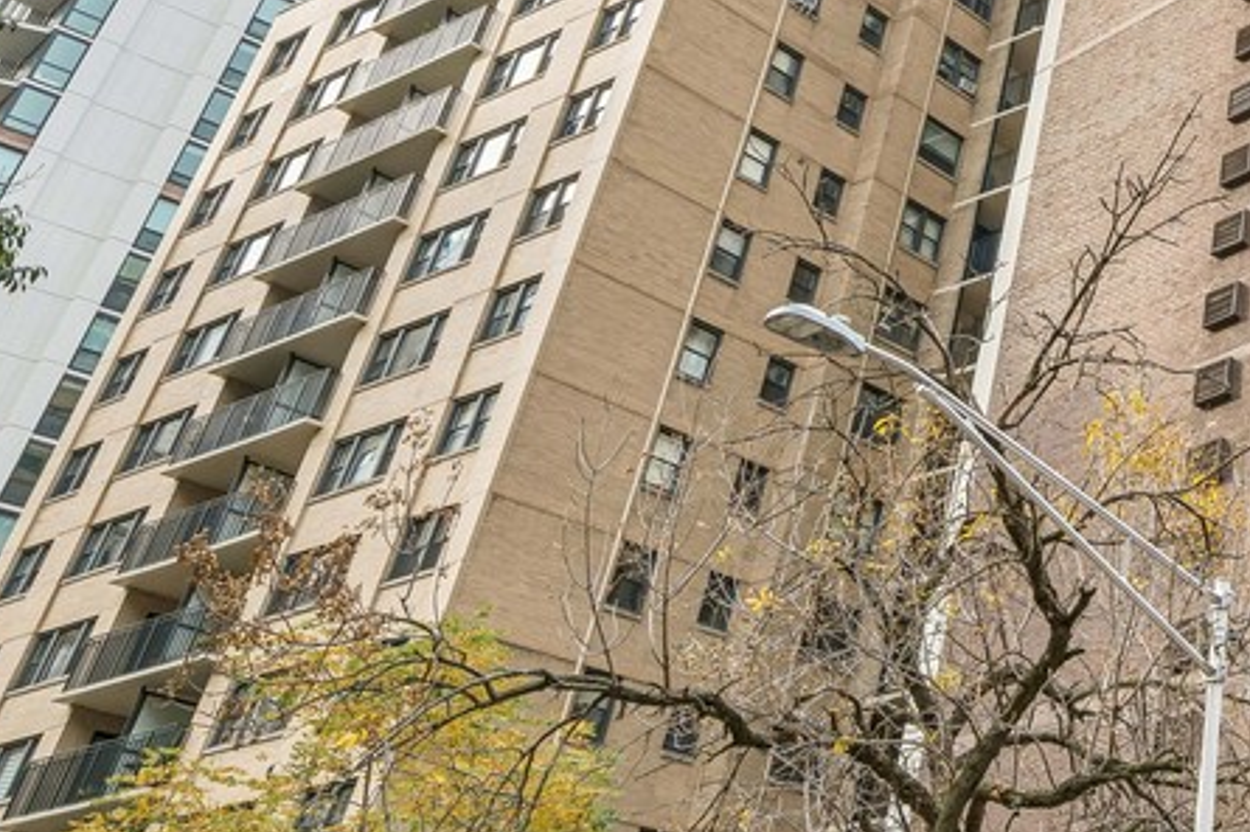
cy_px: -11
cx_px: 1514
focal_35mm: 51
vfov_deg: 25.1
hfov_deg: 32.1
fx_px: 1769
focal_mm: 14
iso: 200
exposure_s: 1/90
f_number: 9.5
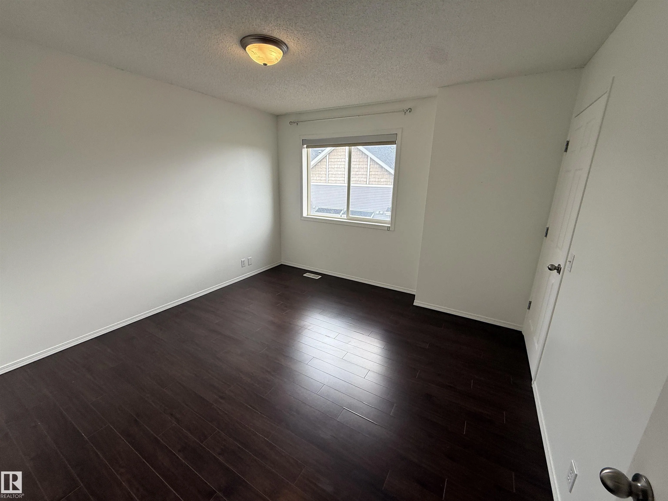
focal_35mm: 14
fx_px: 270
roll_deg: -1.2
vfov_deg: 85.7
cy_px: 250
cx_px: 334
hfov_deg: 102.1
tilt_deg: -14.4
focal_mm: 2.22
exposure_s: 1/150
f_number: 2.2
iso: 64
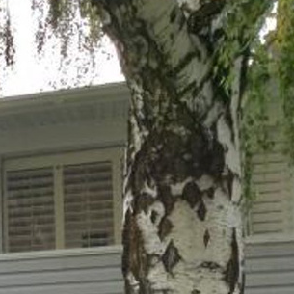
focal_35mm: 92
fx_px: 884
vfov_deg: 18.0
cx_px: -142
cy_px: 348
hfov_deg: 17.1
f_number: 2.4
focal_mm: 3.3
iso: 25
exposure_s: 1/440
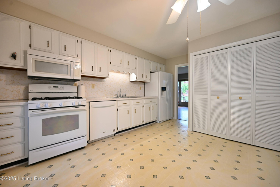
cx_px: 140
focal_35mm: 14
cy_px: 94
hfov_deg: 104.2
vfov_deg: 81.3
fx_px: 109
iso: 640
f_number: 5
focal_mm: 14
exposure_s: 1/30
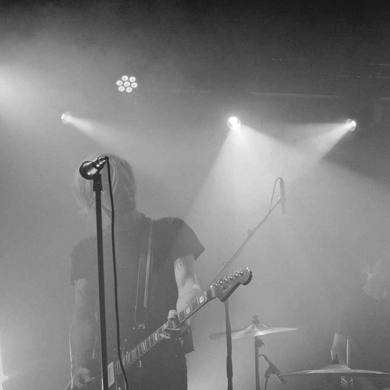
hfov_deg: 25.7
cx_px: 407
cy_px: 262
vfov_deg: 27.1
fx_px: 803
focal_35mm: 63
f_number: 4
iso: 2500
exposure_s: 1/500
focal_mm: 23
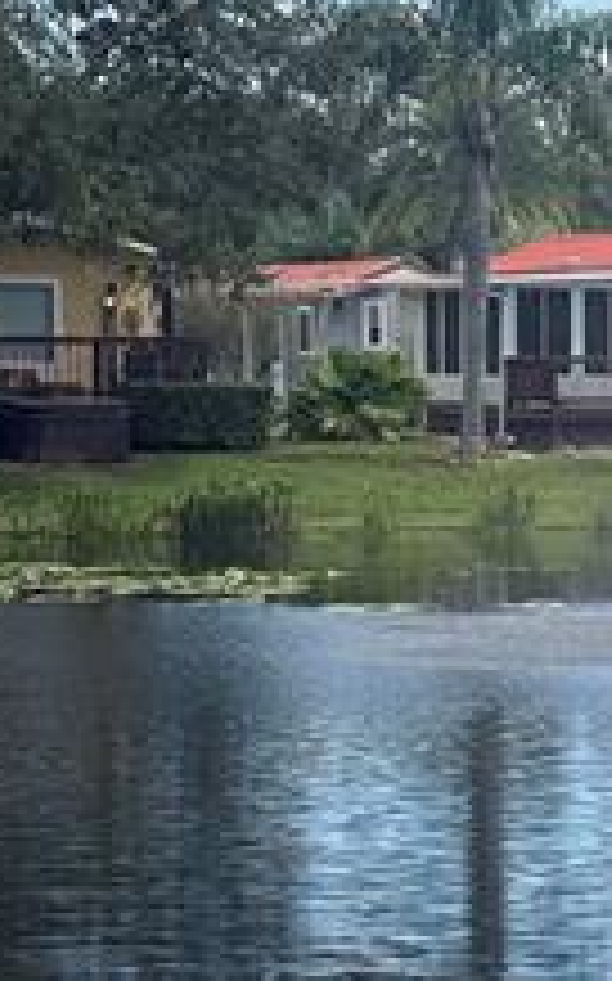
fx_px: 4783
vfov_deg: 11.7
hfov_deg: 7.2
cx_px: 904
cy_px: 819
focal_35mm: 179
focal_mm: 6.76
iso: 64
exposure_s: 1/3534
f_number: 1.78
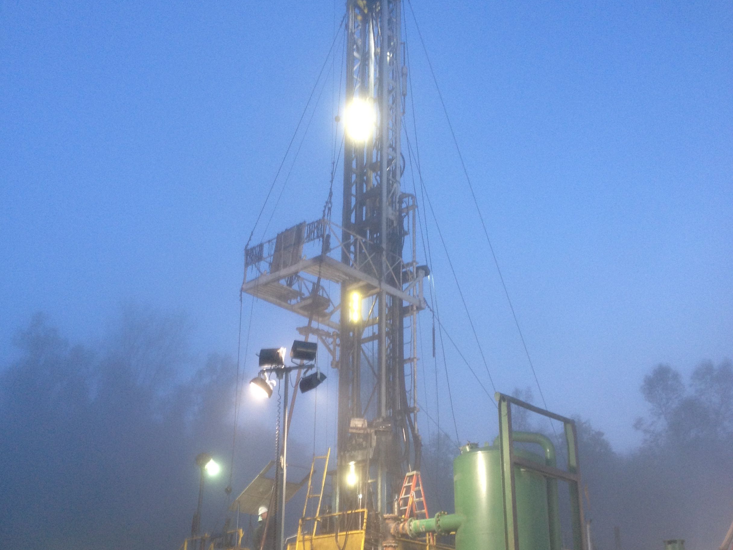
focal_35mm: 47
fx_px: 995
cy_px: 330
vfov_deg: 30.8
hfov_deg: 40.4
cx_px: 364
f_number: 2.4
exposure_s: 1/20
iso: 80
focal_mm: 4.28
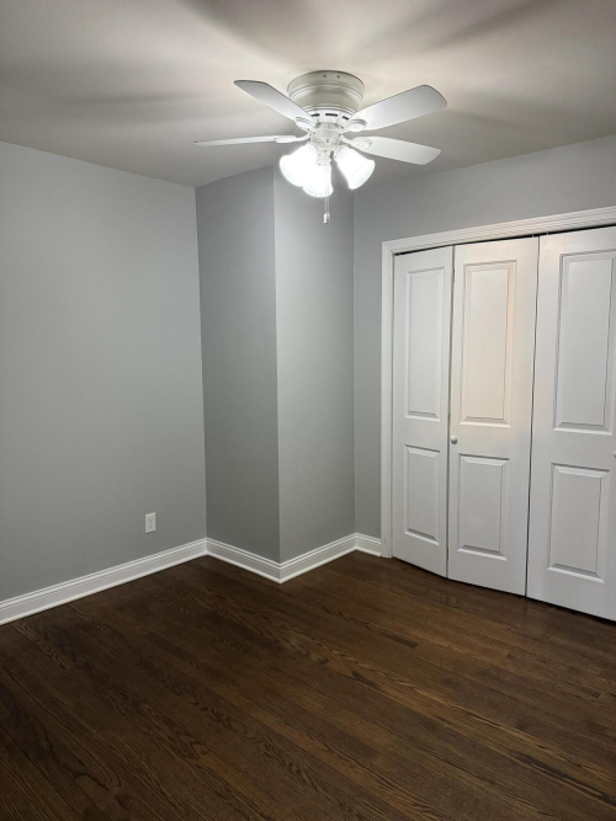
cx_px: 308
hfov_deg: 56.8
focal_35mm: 24
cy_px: 410
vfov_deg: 71.6
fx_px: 570
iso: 640
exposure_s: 1/60
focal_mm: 6.76
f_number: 1.78
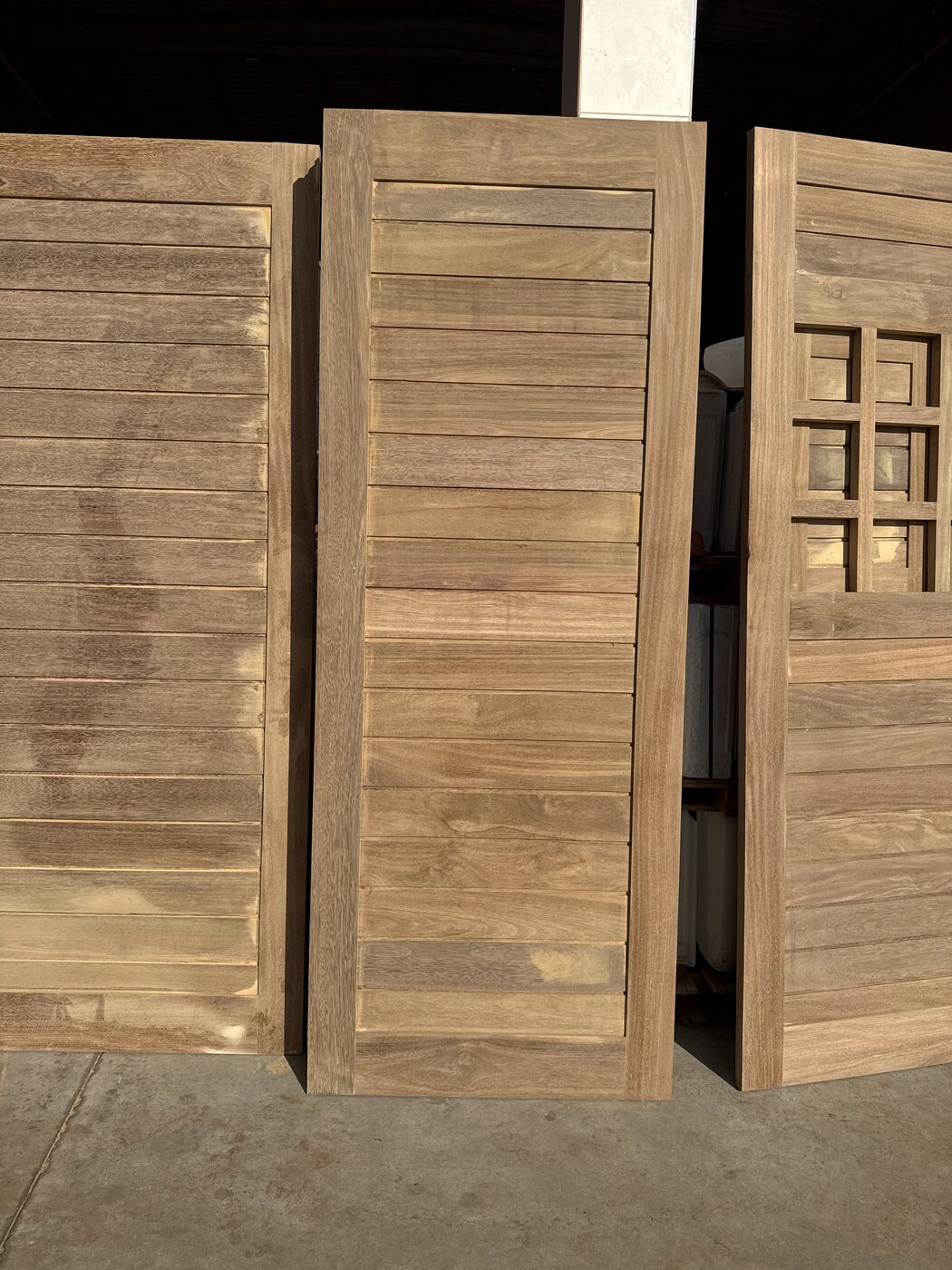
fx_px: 880
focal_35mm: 24
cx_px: 476
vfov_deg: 71.6
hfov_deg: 56.8
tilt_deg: -6.1
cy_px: 635
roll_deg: -1.7
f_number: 1.78
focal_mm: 6.76
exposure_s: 1/8130
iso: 80
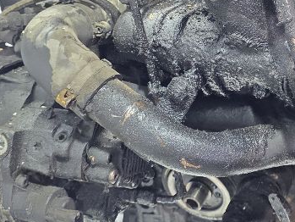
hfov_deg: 24.1
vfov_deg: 18.5
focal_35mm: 79
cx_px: 262
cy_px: 49
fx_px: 673
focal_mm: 6.3
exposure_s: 1/100
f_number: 1.7
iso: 640
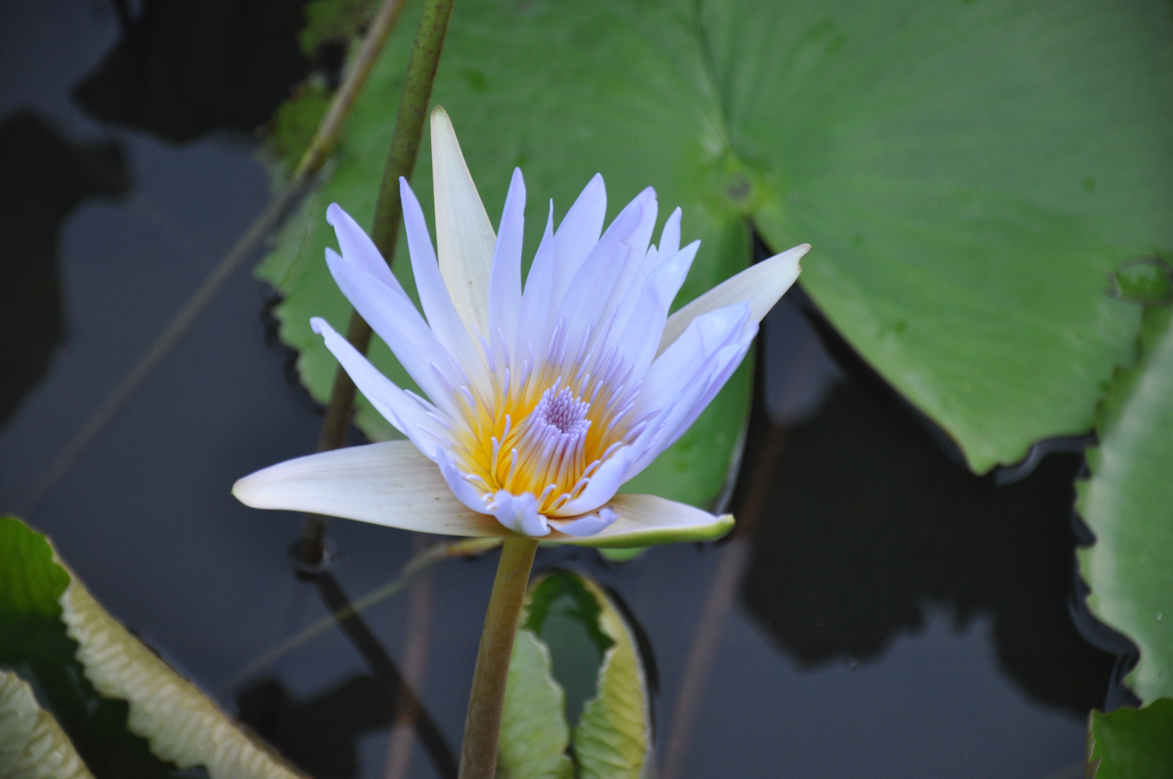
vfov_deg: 8.7
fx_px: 5126
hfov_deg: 13.1
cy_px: 390
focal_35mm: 158
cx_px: 586
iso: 560
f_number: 5.6
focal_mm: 105
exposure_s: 1/125
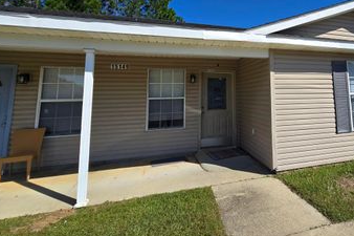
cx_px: 246
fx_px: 197
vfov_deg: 59.7
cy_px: 70
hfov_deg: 80.1
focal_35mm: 20
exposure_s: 1/2745
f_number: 2.2
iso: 50
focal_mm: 2.2
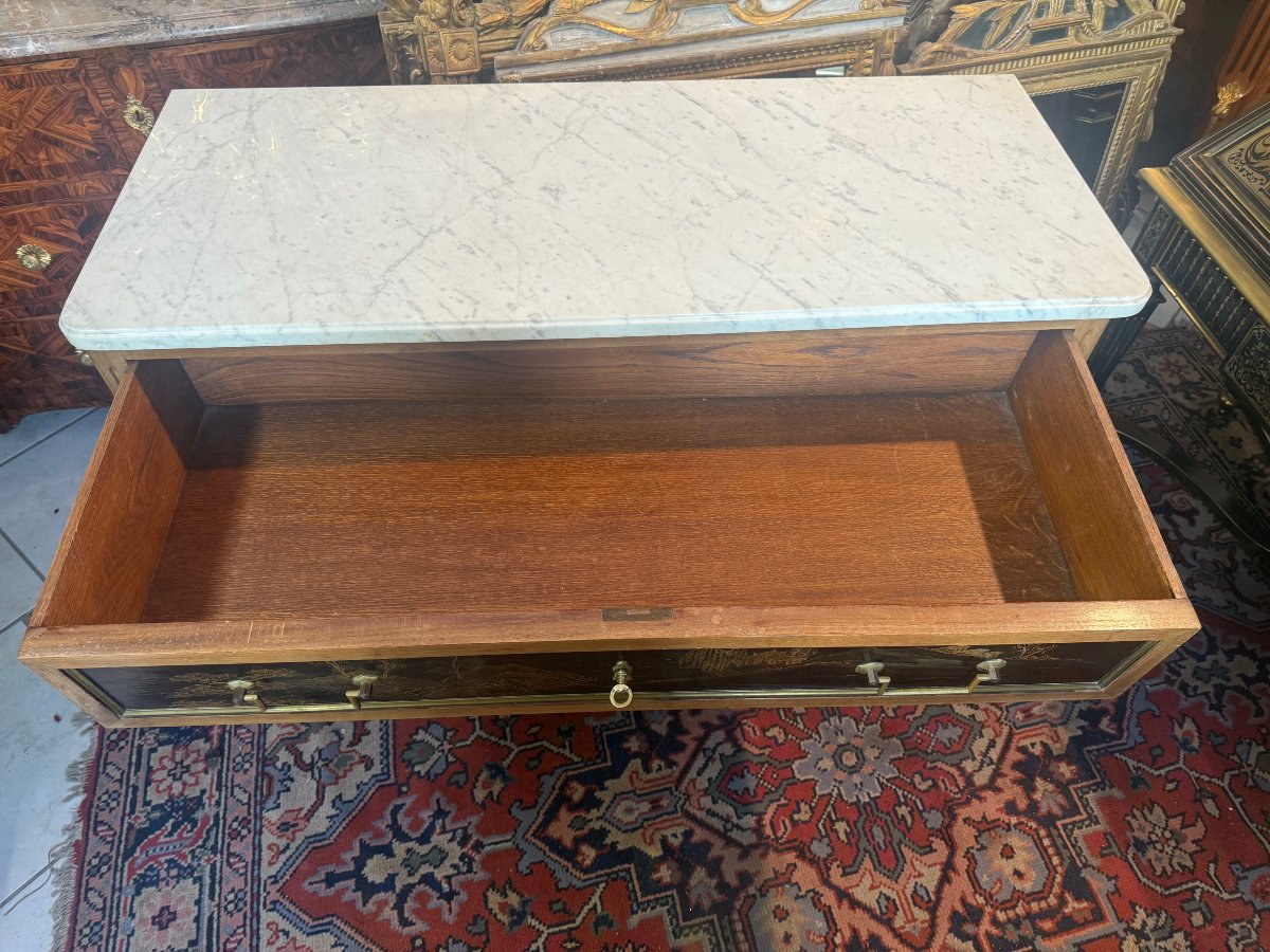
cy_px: 476
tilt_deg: -50.6
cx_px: 635
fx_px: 881
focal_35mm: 24
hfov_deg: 71.6
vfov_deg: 56.8
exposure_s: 1/50
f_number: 1.78
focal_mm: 6.76
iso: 160
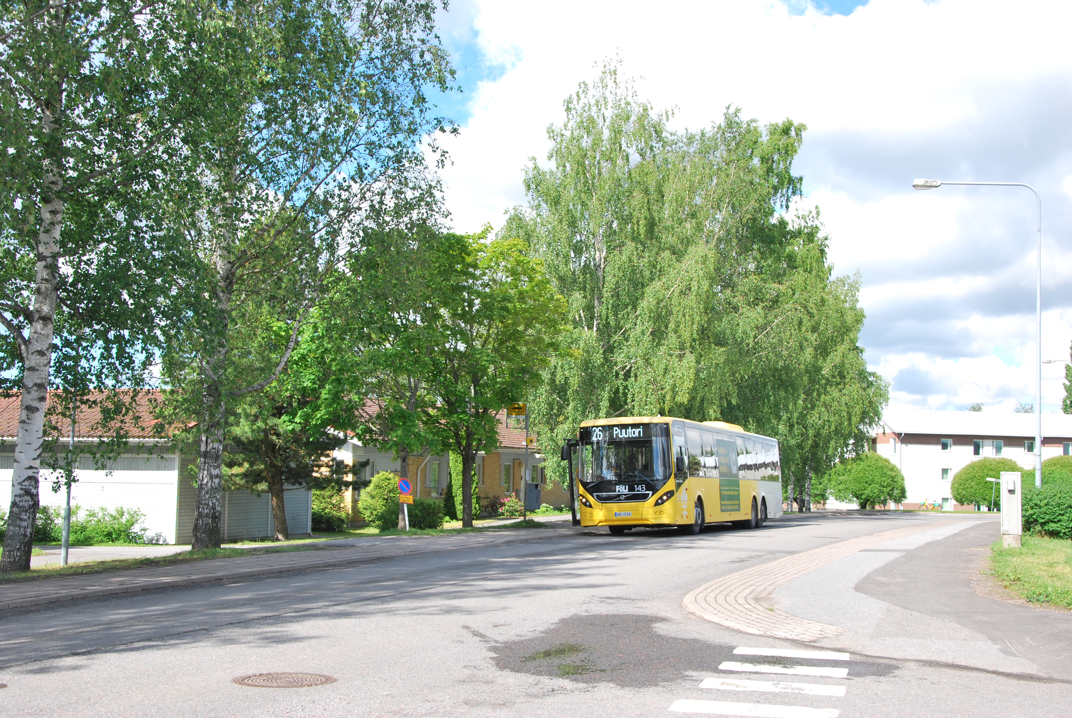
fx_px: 1342
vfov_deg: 29.9
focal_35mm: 45
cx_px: 536
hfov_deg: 43.6
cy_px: 359
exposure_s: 1/320
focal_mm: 30
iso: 200
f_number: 8
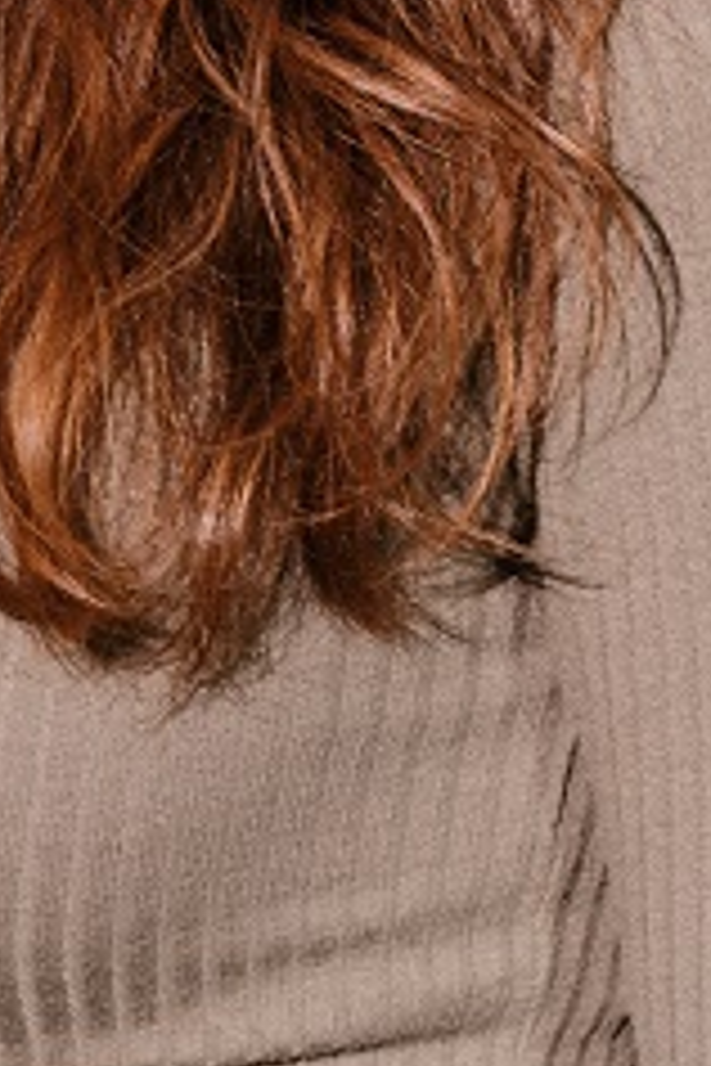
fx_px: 12649
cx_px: -72
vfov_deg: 4.8
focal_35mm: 427
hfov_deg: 3.2
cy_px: -247
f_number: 2.8
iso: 400
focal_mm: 90
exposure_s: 1/100
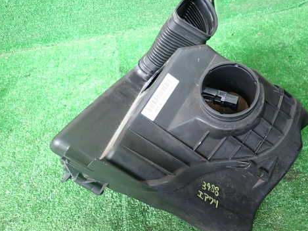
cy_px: 120
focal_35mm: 32
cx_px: 192
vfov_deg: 44.2
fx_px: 285
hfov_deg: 56.2
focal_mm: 4.5
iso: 200
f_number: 2
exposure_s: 1/30
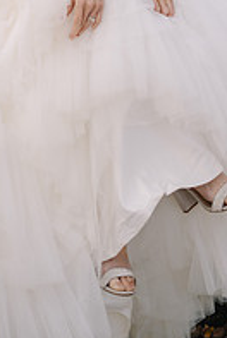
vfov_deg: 17.5
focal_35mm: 114
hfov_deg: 12.1
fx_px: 1074
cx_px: 86
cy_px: 2
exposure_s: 1/200
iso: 64
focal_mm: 50
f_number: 2
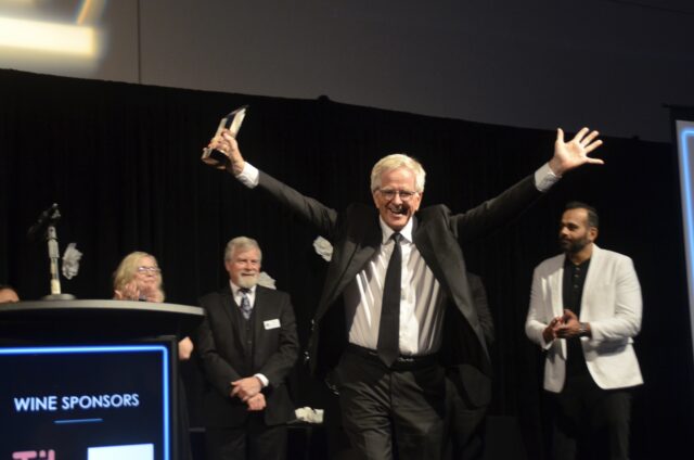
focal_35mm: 52
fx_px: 1010
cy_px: 230
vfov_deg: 25.6
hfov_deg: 37.9
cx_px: 347
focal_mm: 35
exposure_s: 1/40
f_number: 4.2
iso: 1600
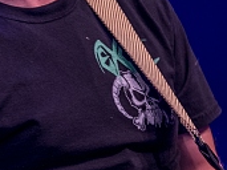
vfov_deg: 1.7
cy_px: 7
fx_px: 5583
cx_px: 106
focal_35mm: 852
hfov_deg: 2.3
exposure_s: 1/125
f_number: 3.2
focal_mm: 140
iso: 640
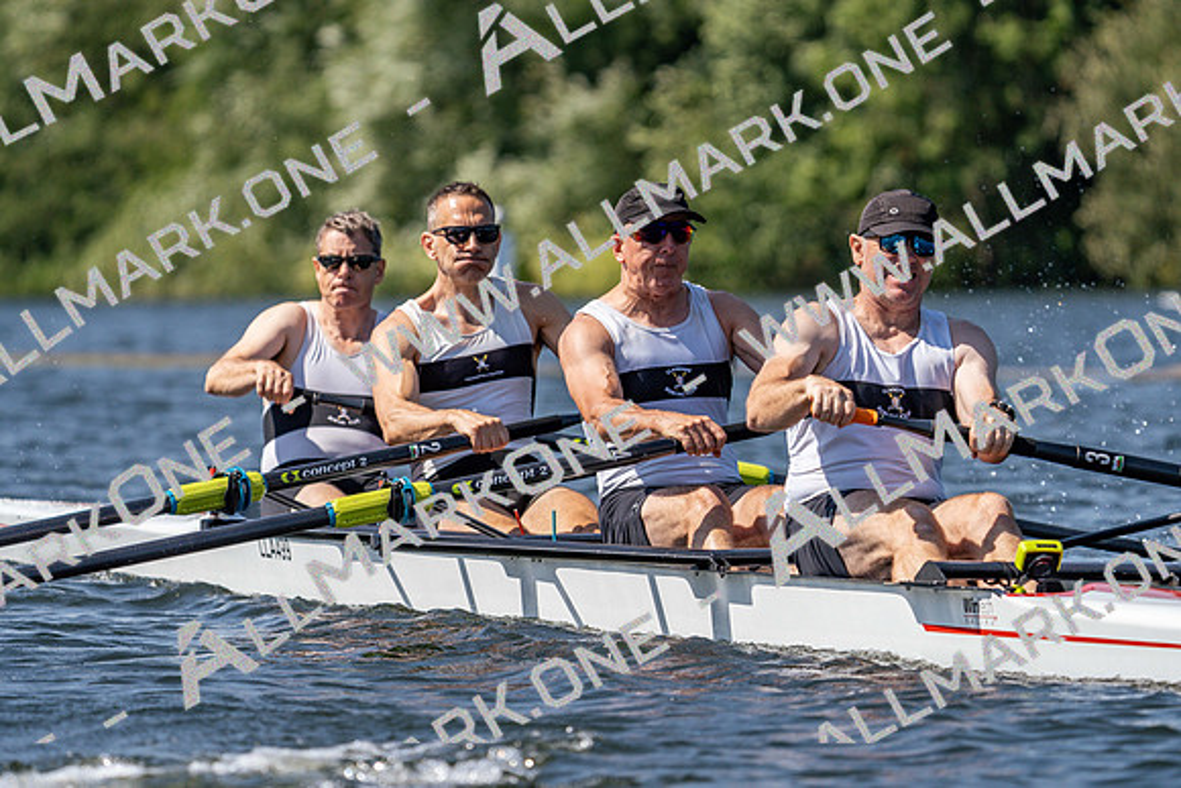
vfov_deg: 4.1
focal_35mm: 338
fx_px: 11090
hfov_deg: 6.1
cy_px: 394
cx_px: 590
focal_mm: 338
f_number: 6.3
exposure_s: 1/2000
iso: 250
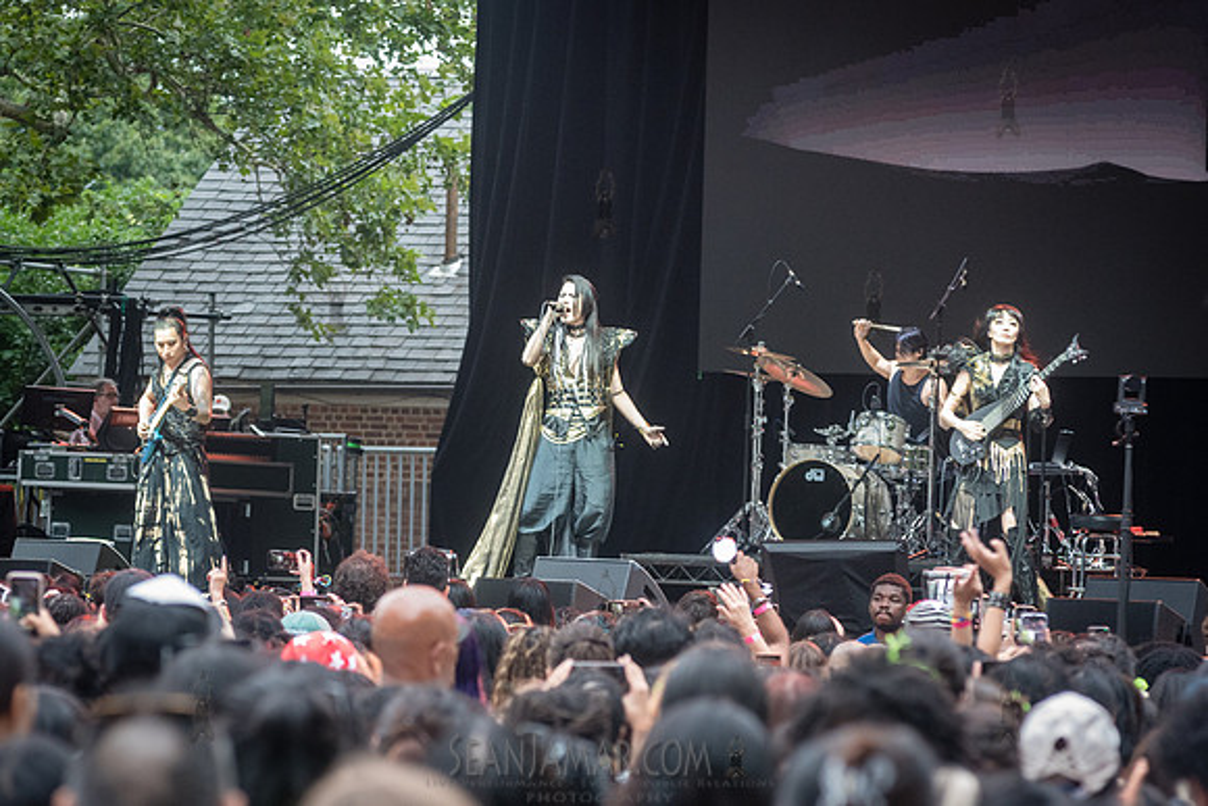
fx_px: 5593
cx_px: 563
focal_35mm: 167
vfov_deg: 8.2
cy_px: 343
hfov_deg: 12.3
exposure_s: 1/160
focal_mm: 145
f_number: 4.5
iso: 2500
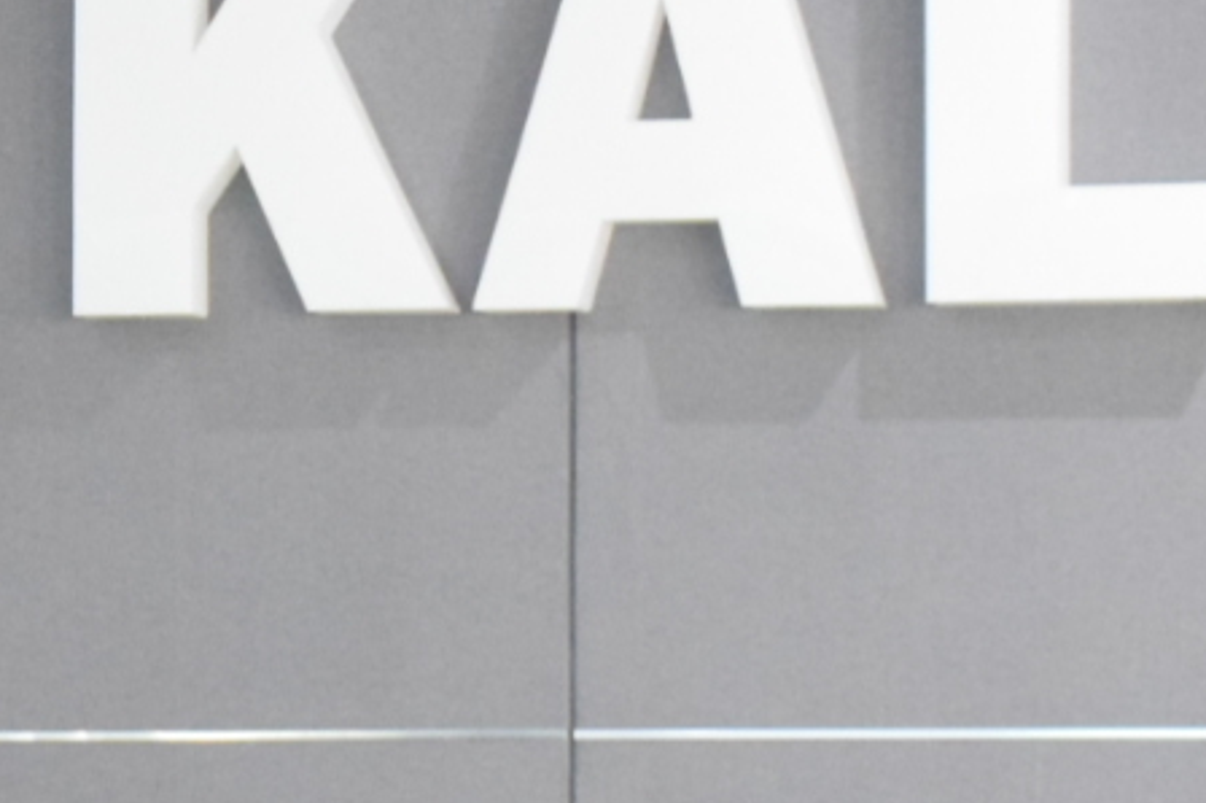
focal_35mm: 228
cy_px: 830
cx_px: 110
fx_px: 7632
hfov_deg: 9.0
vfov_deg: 6.0
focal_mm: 42
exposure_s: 1/30
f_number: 5
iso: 6400
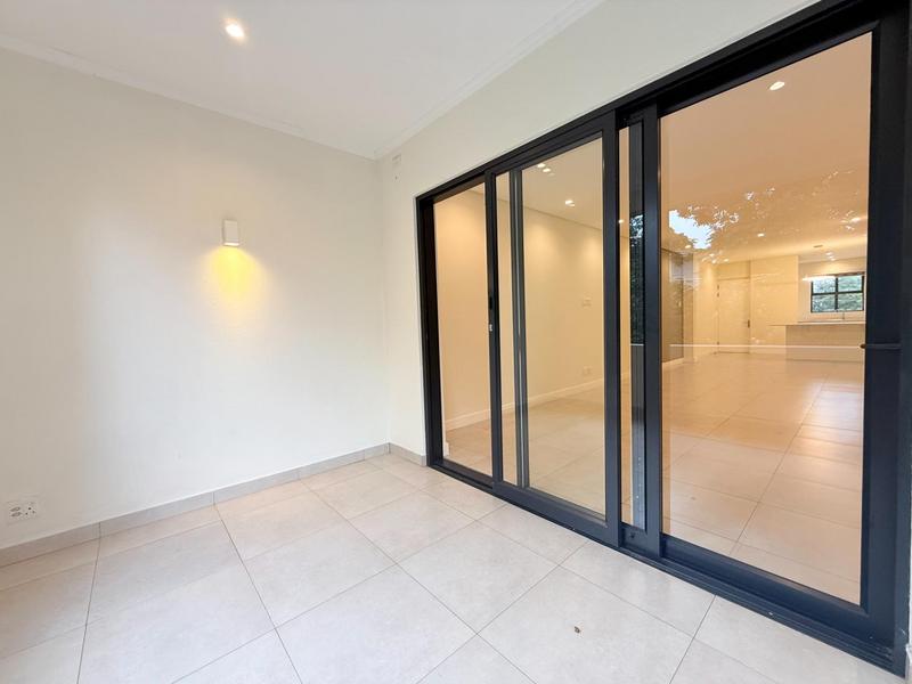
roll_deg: +2.3
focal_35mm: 14
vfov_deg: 85.7
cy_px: 342
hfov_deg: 102.1
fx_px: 369
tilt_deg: -3.3
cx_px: 456
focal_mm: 2.22
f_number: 2.2
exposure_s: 1/99
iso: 125
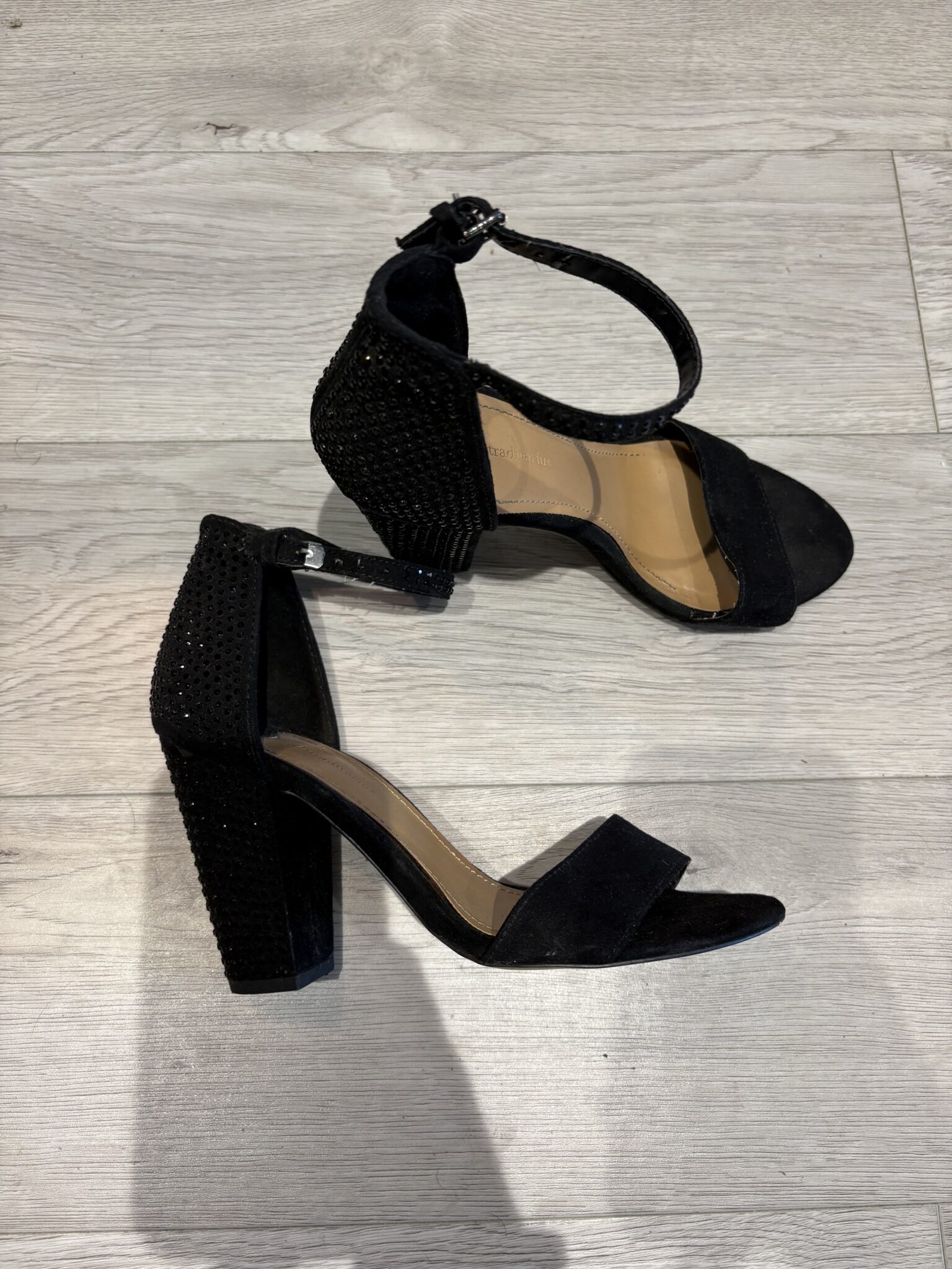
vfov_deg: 67.3
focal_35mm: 26
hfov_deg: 53.1
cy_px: 634
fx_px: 953
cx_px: 476
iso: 80
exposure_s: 1/60
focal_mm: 5.96
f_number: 1.6
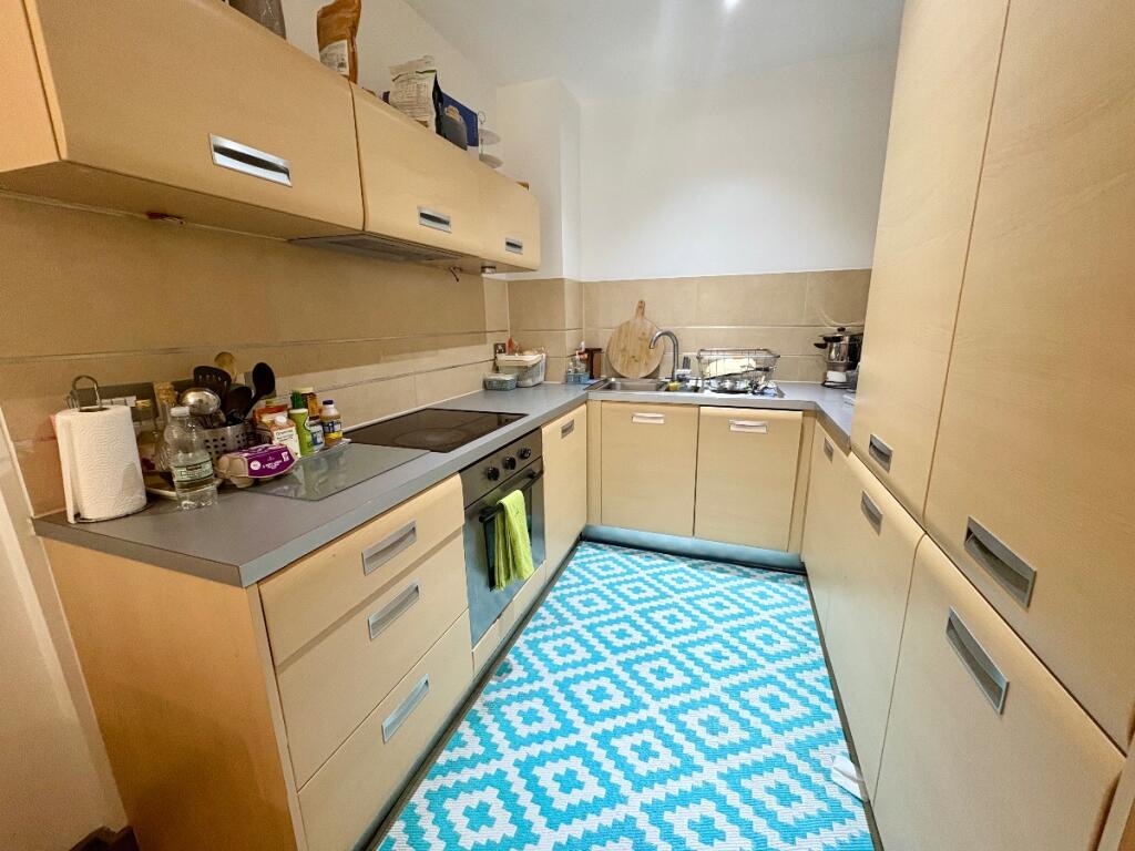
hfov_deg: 102.1
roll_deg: +1.3
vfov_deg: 85.7
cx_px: 568
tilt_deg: -12.8
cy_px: 426
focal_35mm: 14
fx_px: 459
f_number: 2.2
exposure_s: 1/50
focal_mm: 2.22
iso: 320
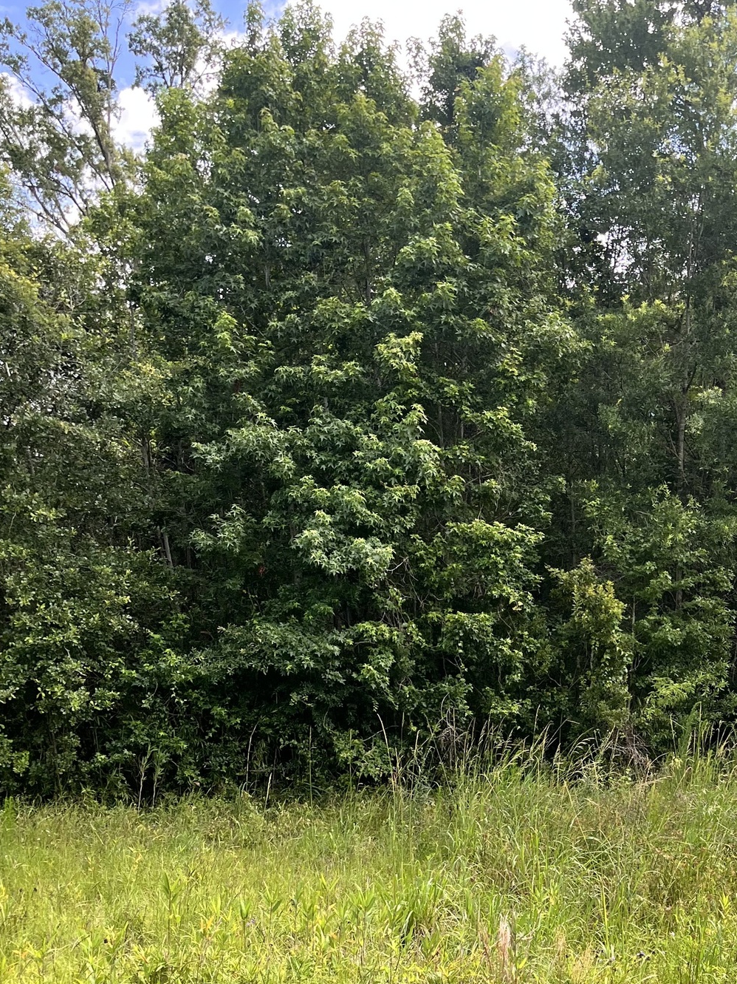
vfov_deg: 40.2
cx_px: 537
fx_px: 1278
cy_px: 798
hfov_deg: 31.7
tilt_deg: -7.3
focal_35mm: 45
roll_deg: +2.7
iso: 50
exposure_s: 1/598
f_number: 1.6
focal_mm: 5.1
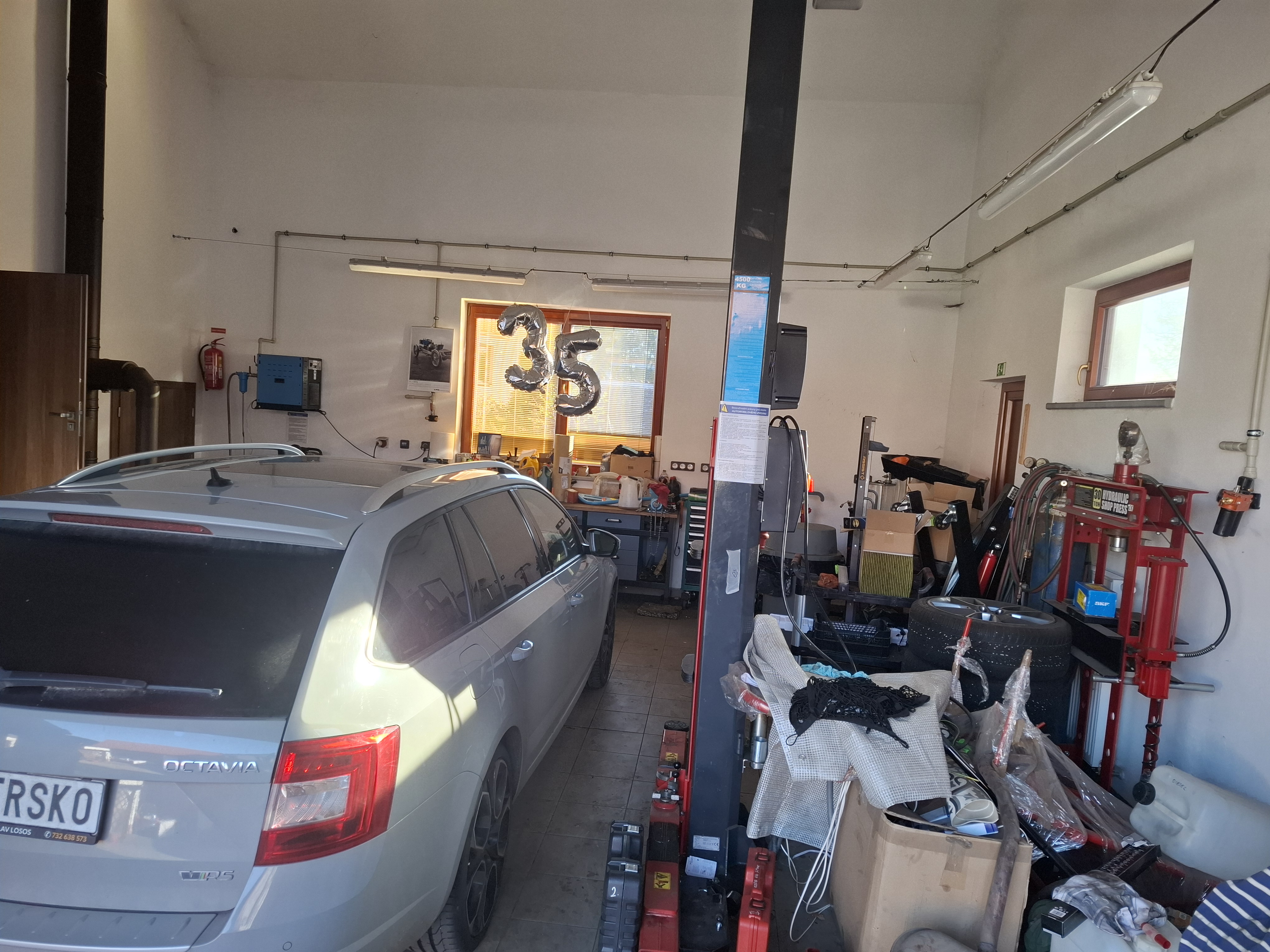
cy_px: 476
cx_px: 635
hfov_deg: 73.9
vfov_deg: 58.9
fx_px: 844
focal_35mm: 23
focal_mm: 5.54
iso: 80
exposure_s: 1/100
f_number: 1.8
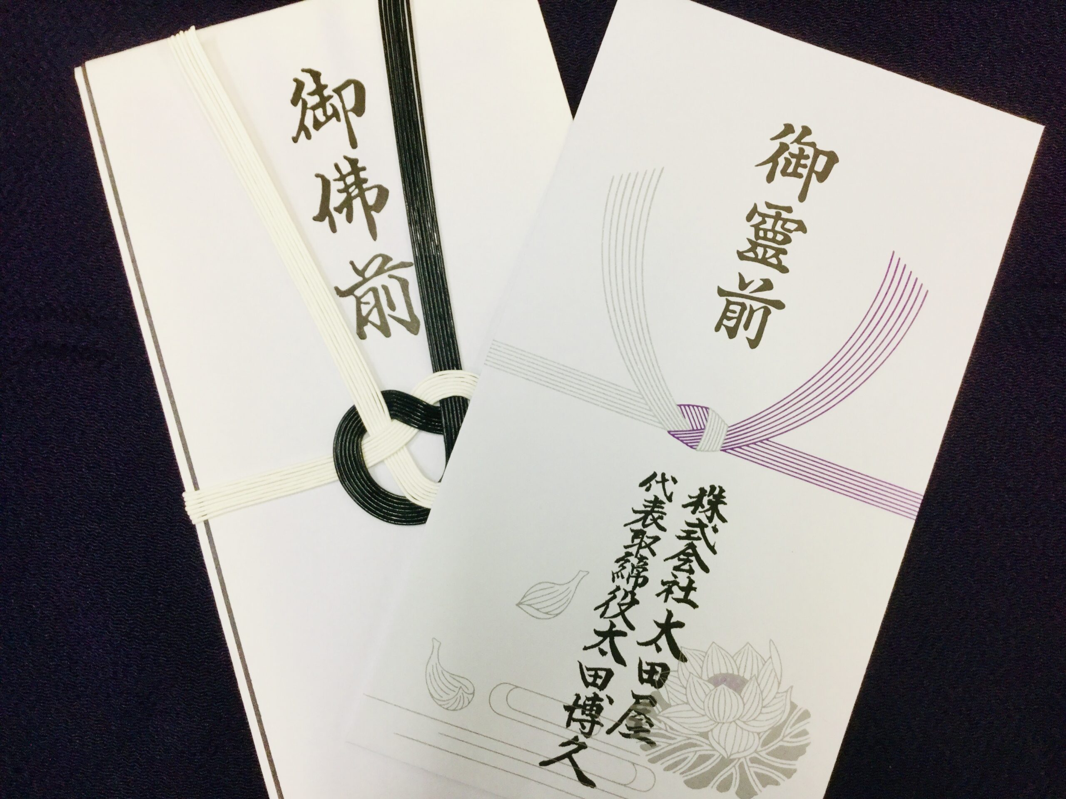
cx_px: 533
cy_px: 400
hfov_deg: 58.4
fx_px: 955
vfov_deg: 45.4
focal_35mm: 31
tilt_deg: -86.5
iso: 50
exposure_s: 1/30
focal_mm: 3.3
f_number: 2.4
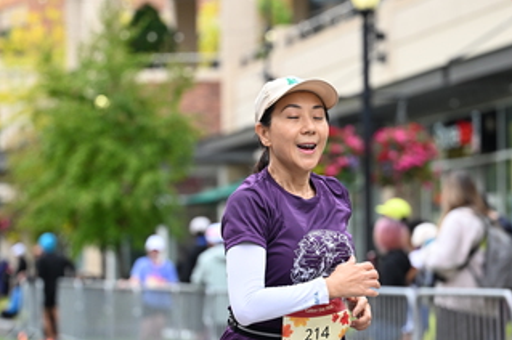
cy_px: 202
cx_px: 290
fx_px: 2160
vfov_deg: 9.0
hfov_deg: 13.5
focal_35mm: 152
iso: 640
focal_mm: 88
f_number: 2.8
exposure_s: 1/2000
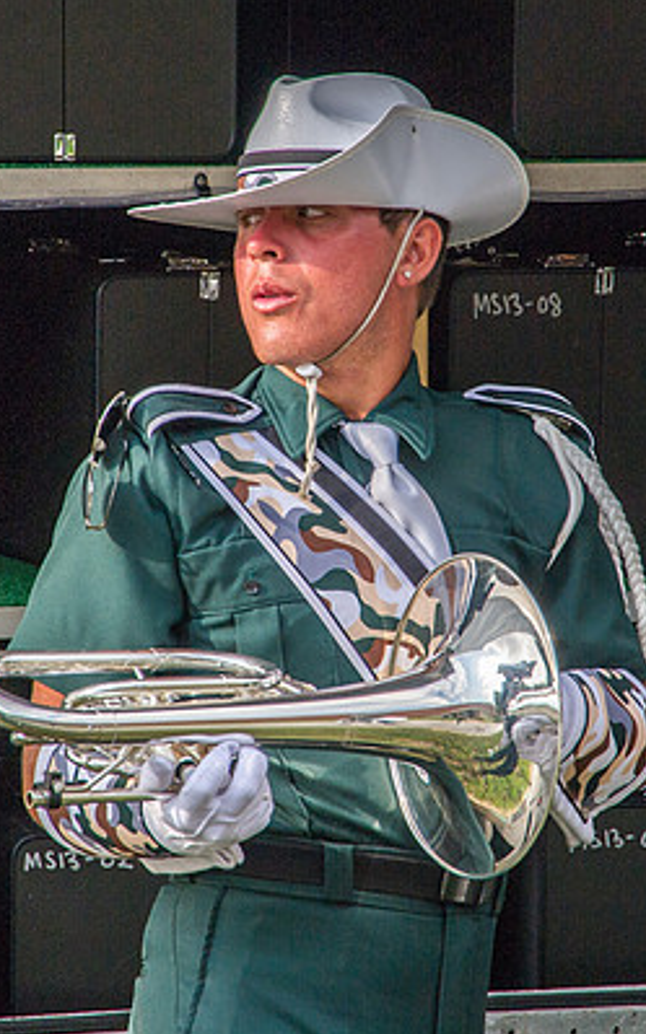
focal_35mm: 246
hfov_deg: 5.3
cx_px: 341
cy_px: 429
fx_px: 6937
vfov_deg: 8.5
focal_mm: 120
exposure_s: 1/400
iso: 320
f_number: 10
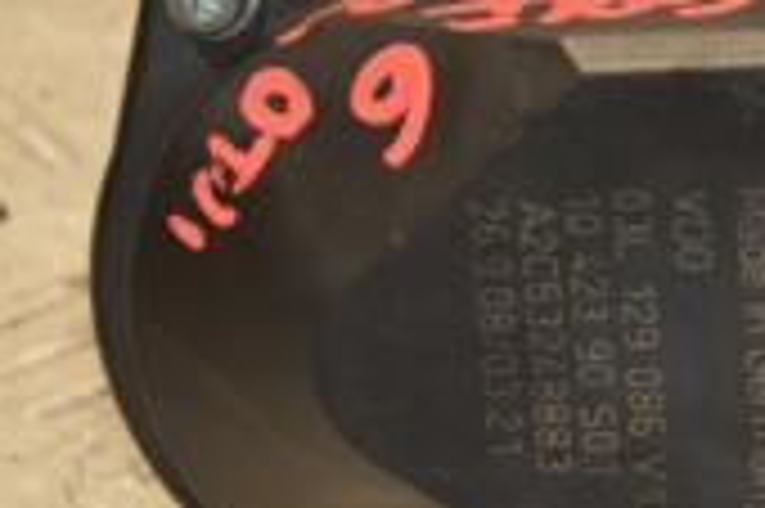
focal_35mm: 477
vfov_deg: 2.9
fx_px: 10126
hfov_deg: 4.3
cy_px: 360
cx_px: 684
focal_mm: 90
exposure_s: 1/100
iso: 800
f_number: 5.6
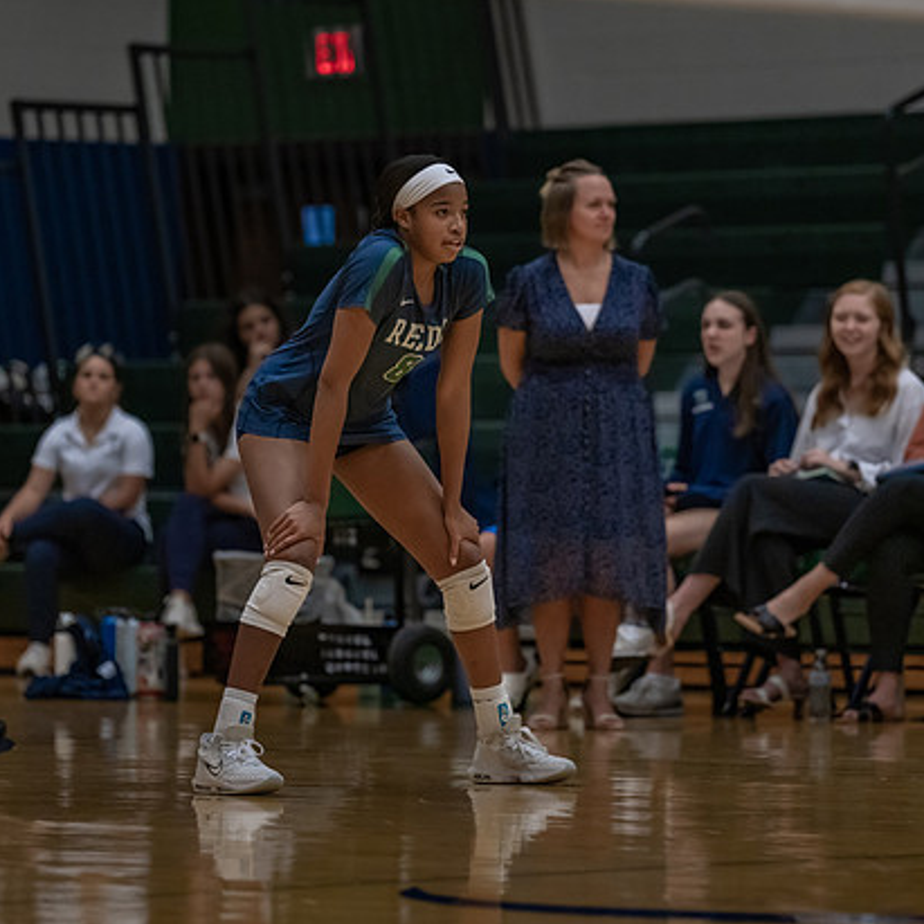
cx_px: 441
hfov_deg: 7.1
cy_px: 403
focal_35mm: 246
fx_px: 7429
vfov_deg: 7.1
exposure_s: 1/1000
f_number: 2.8
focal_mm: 167
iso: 2500
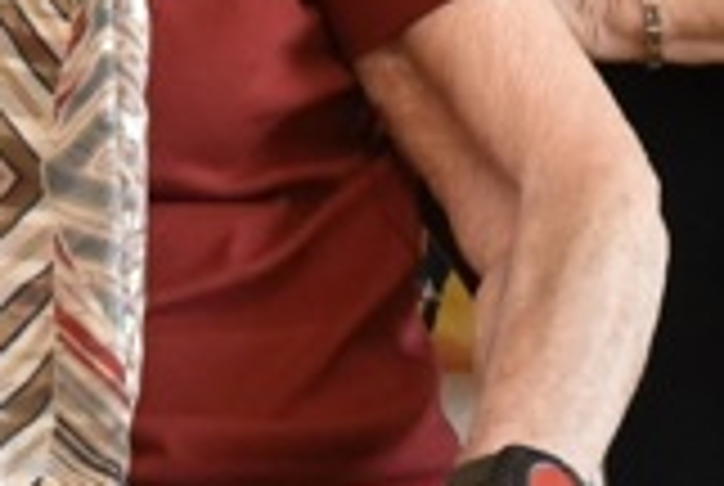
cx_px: 234
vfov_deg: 7.3
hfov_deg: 11.0
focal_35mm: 187
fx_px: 3768
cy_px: -205
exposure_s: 1/100
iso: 8000
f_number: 13
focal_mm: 35
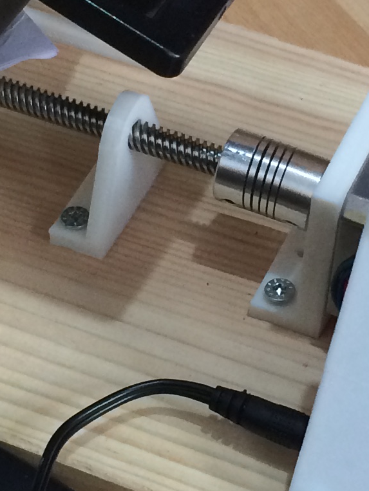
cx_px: 215
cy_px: 252
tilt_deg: -47.6
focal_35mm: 124
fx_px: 1761
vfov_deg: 15.9
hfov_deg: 12.0
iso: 80
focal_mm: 4.15
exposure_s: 1/33
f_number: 2.2
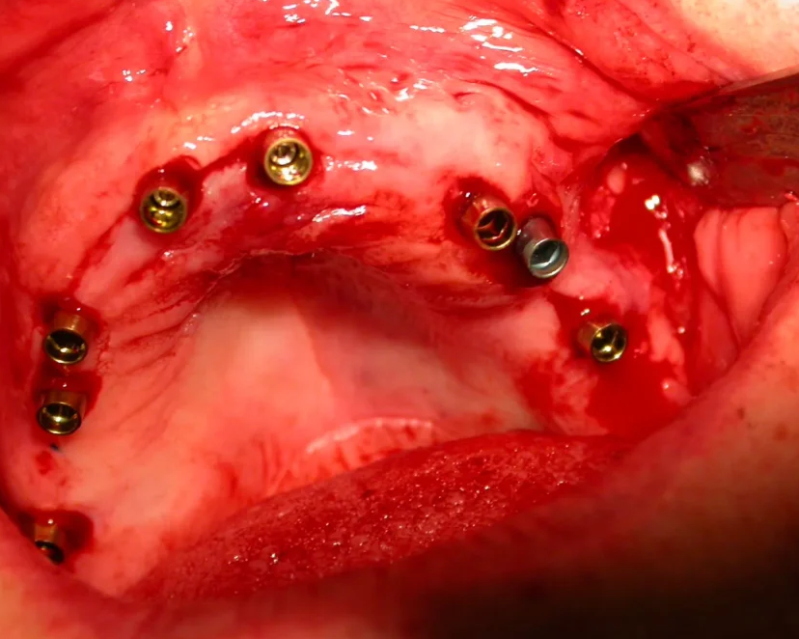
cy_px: 292
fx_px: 3168
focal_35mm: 134
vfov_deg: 11.5
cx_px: 359
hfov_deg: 14.4
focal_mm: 23.1
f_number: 4.2
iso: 100
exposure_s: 1/71.4
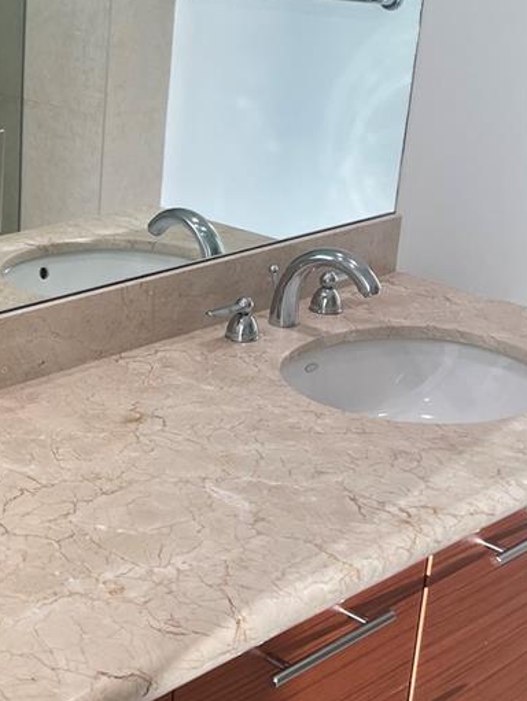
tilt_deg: -17.5
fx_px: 1237
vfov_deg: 31.6
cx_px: -69
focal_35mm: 61
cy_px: 320
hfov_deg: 22.5
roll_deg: +0.6
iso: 64
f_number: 1.6
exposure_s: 1/120
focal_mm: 4.2
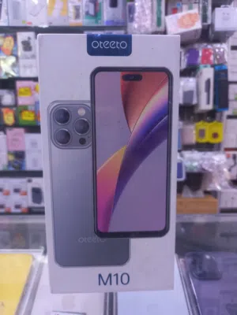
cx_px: 118
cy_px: 158
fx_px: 228
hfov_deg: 54.9
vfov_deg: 69.4
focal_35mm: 25
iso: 160
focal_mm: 4.6
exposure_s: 1/50
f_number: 2
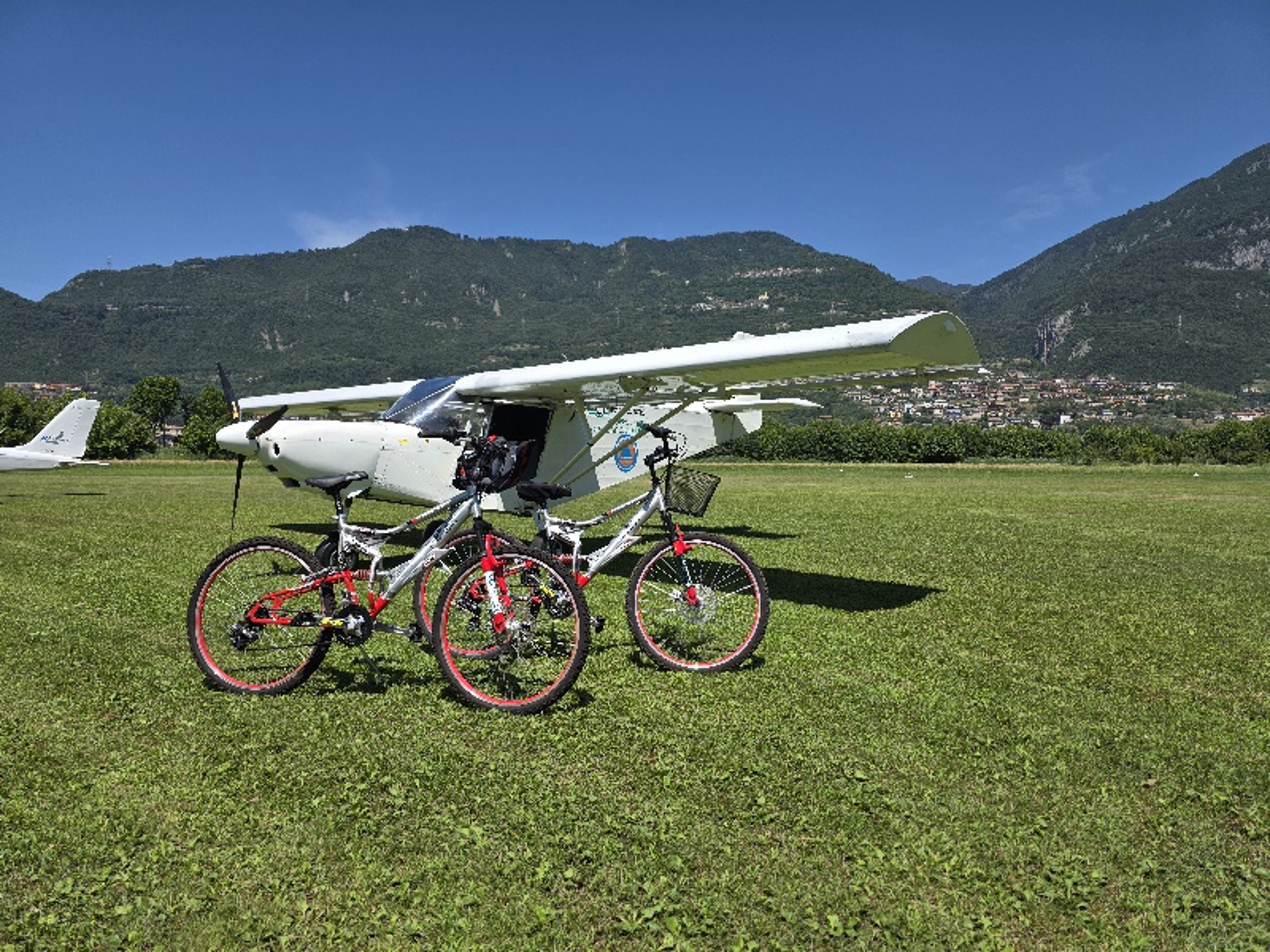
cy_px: 476
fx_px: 844
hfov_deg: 73.9
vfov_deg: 58.9
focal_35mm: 23
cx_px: 635
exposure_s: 1/10000
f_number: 1.7
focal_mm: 6.3
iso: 80
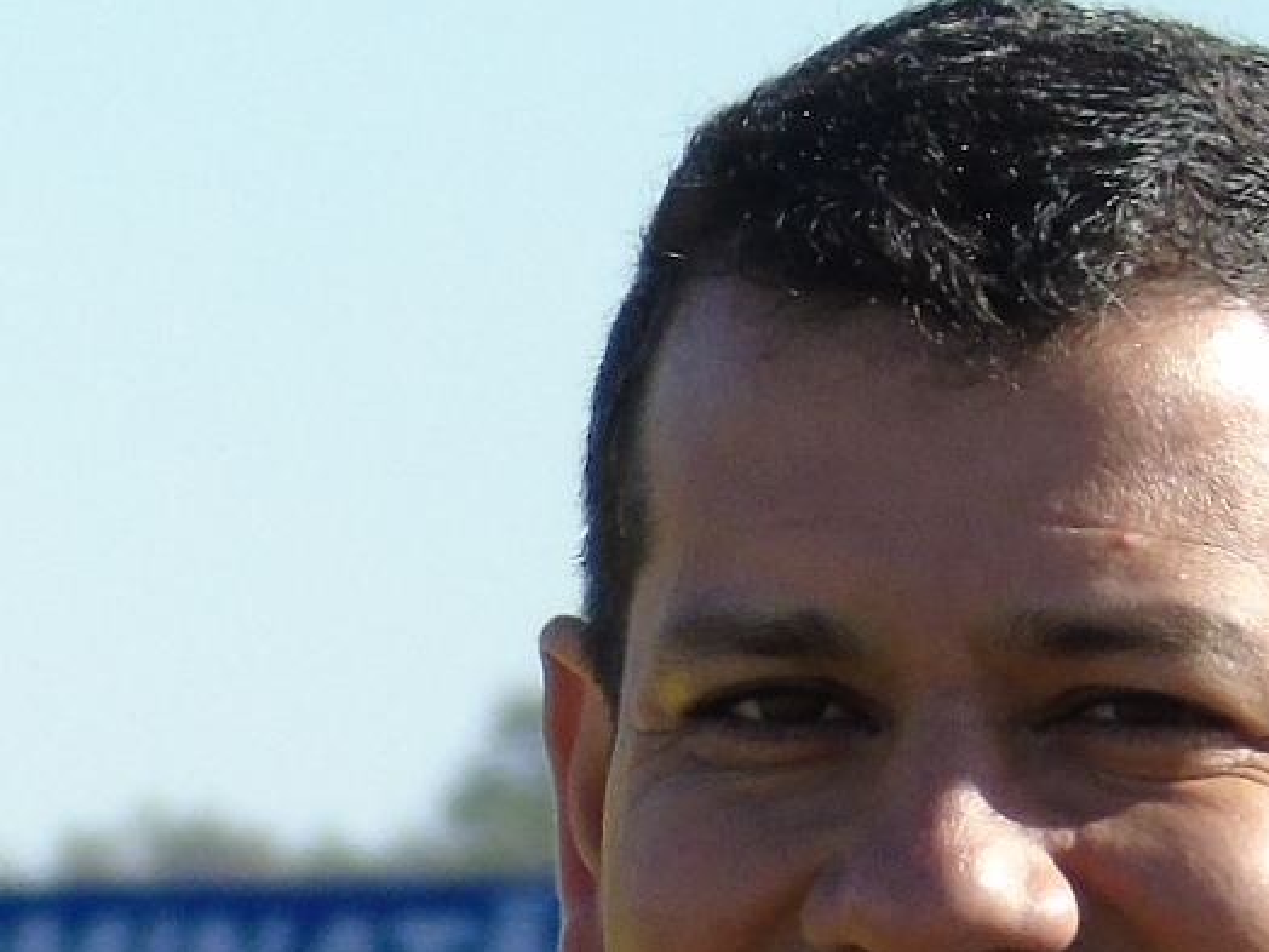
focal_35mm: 1202
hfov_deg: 1.6
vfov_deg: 1.2
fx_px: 44065
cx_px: -504
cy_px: 1846
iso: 80
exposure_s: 1/250
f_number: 4.8
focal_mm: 43
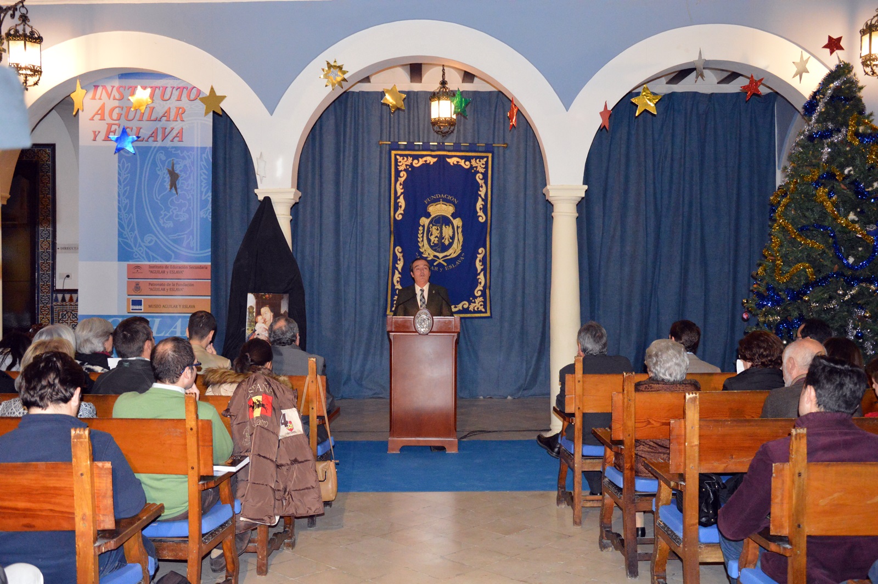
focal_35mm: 38
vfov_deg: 35.4
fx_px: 914
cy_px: 292
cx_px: 439
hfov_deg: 51.3
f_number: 4
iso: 3200
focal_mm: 25
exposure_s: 1/60
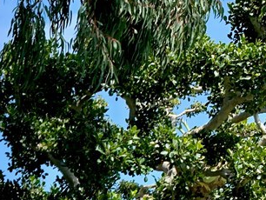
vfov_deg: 15.8
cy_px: 288
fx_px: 669
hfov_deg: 19.9
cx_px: -115
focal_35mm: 87
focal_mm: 4.25
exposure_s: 1/815
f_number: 1.8
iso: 25
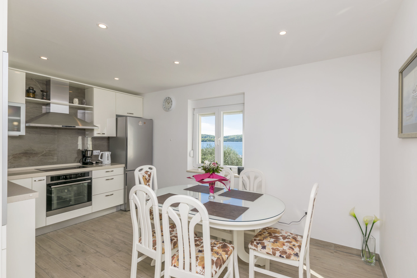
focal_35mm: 16
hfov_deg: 96.6
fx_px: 185
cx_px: 222
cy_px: 145
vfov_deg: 73.7
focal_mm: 10
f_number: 8
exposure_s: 1/160
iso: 100
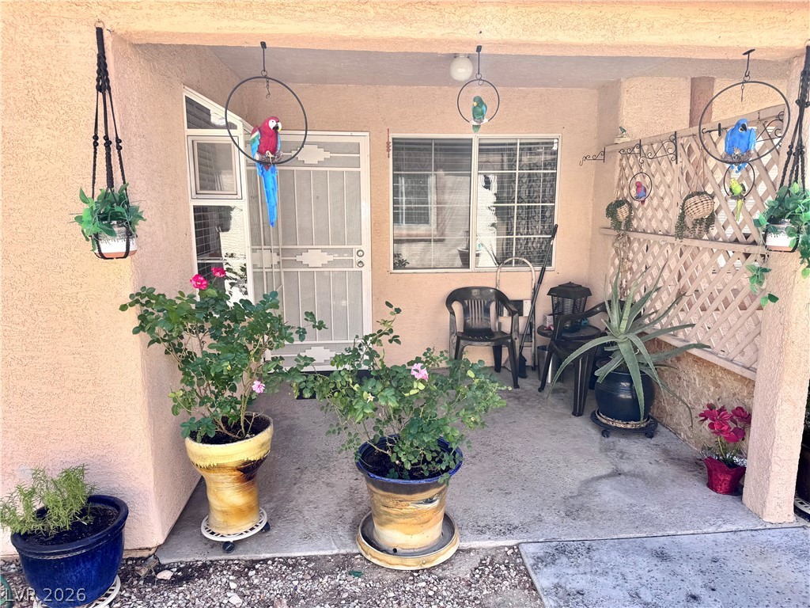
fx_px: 562
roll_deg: +0.5
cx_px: 405
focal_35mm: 24
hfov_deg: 71.6
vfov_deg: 56.8
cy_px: 304
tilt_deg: -10.9
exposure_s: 1/756
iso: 80
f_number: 1.78
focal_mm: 6.76
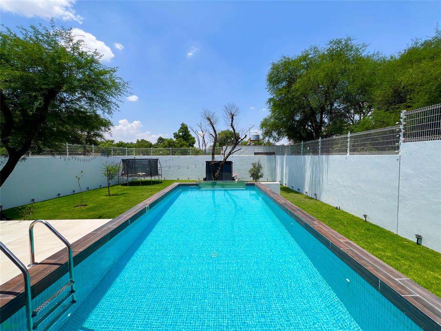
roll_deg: -0.2
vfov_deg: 89.9
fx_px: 166
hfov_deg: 106.2
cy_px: 166
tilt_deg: -2.8
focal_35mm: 13
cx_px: 220
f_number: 1.8
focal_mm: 1.57
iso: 32
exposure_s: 1/2370
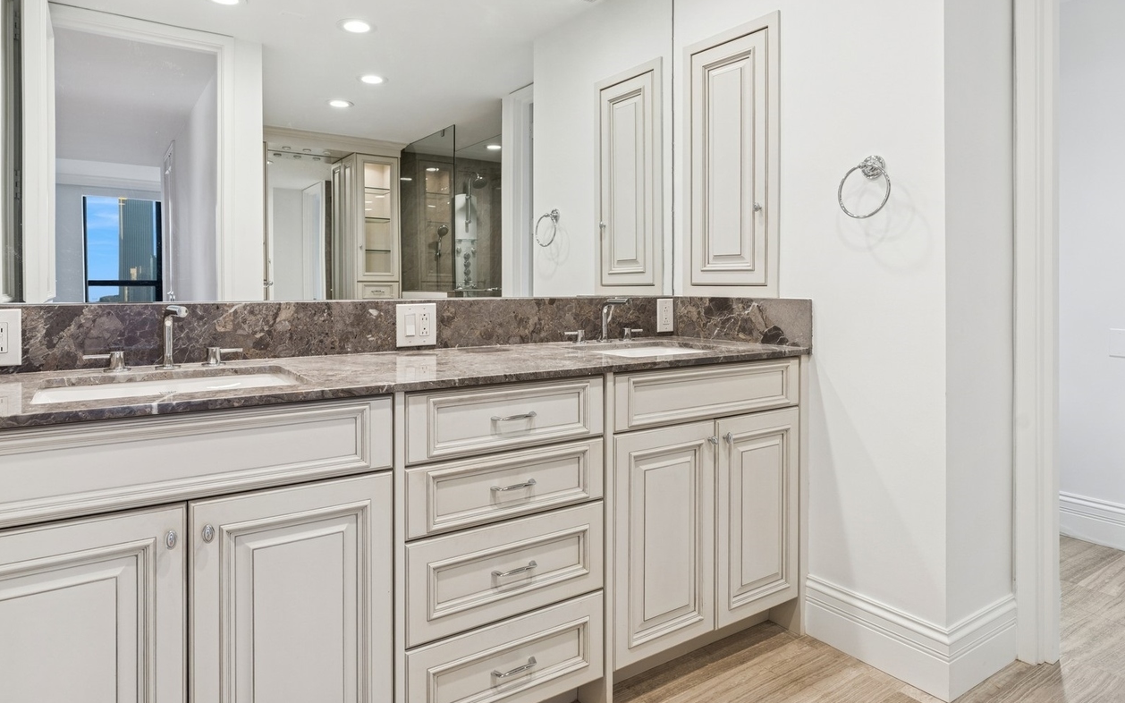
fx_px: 644
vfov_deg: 57.0
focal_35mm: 21
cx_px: 520
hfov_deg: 82.2
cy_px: 301
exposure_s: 1/20
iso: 200
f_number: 8
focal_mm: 16
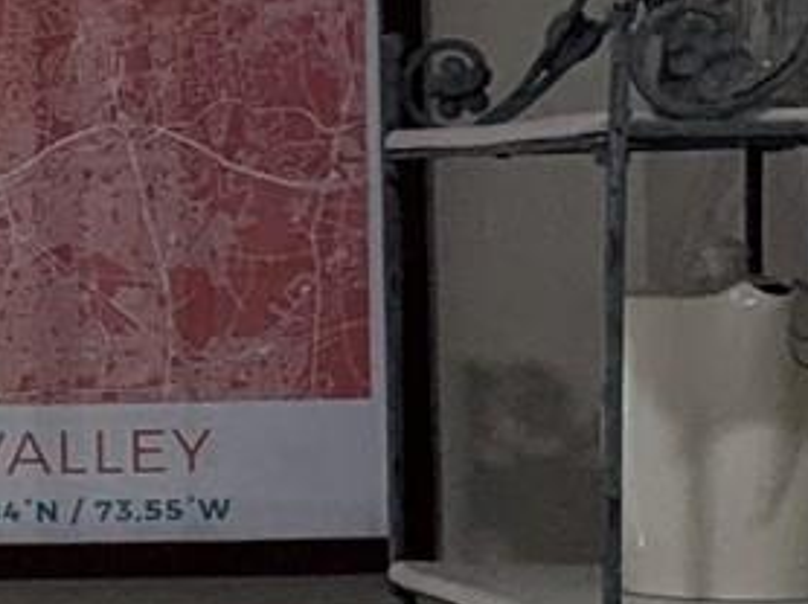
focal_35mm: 199
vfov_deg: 7.4
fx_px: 4641
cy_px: 453
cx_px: -1642
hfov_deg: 8.3
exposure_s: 1/120
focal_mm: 4.38
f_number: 1.73
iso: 75
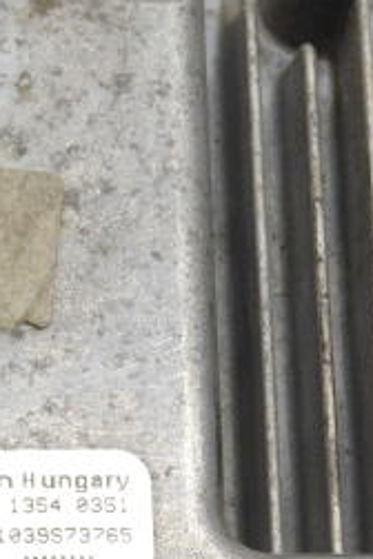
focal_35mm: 195
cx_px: -291
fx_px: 3030
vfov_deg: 10.4
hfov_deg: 6.9
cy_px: 577
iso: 2500
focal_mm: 32
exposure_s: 1/250
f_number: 8
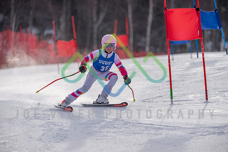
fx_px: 2785
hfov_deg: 4.7
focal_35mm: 440
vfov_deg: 3.1
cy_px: 76
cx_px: 114
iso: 640
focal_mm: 440
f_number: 6
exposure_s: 1/5000
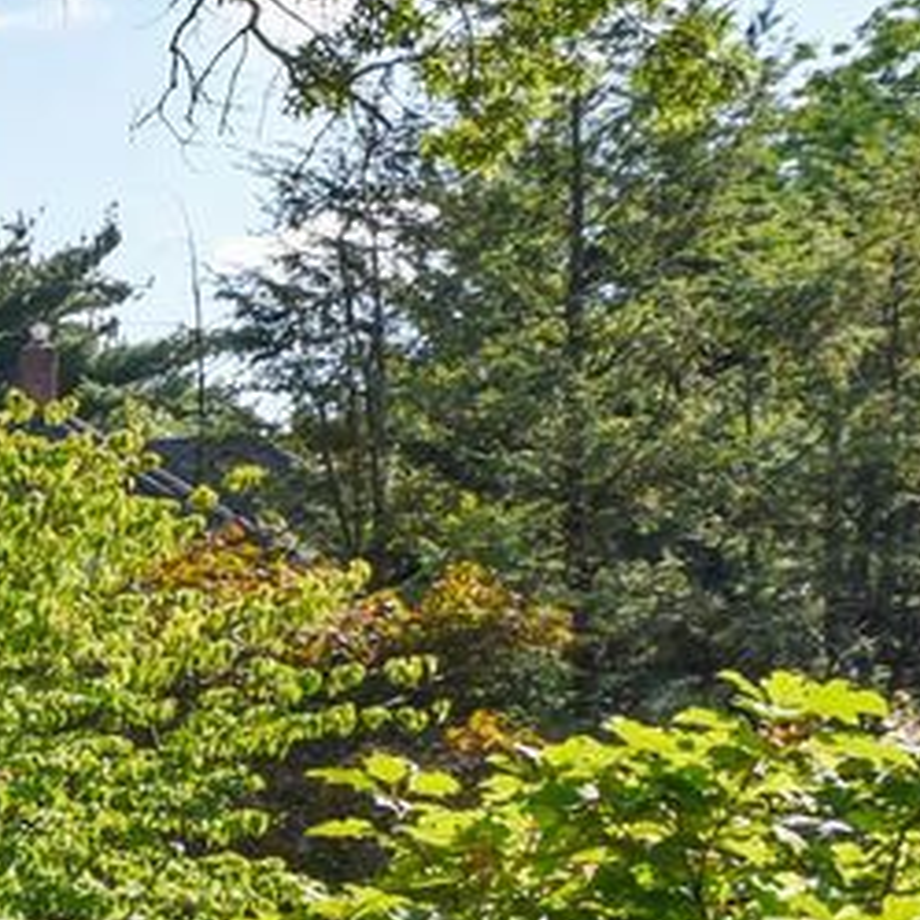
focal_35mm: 86
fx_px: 2586
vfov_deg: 19.9
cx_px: -1692
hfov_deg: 12.1
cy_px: 798
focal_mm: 14
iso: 320
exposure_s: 1/640
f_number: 8
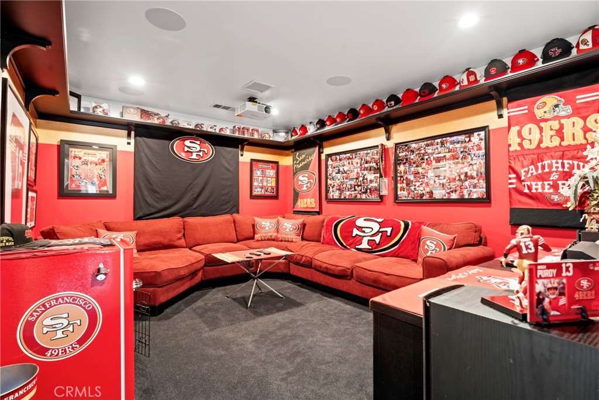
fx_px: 290
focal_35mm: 17
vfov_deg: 69.2
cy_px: 200
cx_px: 300
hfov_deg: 91.9
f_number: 8
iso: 400
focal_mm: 17.4
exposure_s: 3.2
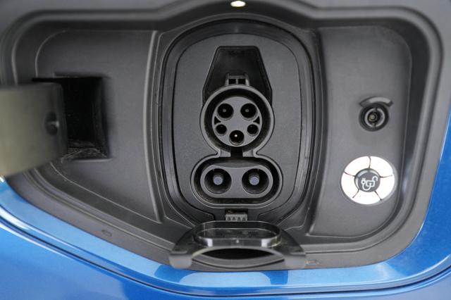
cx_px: 226
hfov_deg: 65.5
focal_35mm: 28
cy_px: 150
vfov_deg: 46.4
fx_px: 351
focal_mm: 28
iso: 2000
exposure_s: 1/30
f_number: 2.8
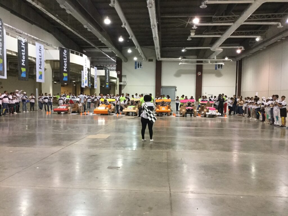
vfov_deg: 45.4
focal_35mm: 31
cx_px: 144
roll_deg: -0.9
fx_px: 258
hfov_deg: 58.4
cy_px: 108
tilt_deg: -2.7
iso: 200
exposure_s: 1/30
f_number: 2.4
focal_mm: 3.3
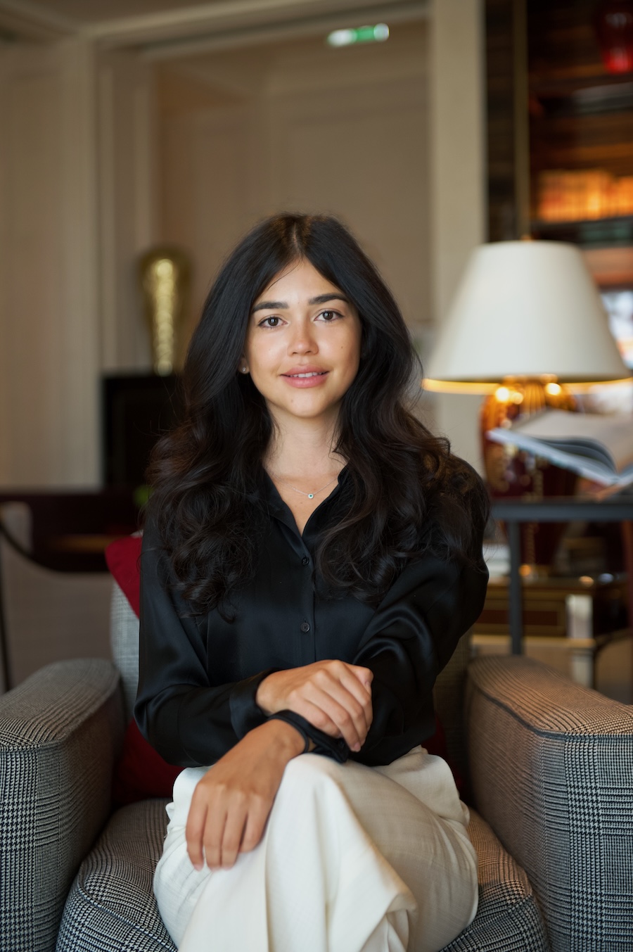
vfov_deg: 30.5
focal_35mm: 66
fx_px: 1743
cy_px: 476
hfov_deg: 20.6
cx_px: 316
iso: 800
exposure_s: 1/160
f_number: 2.8
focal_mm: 66
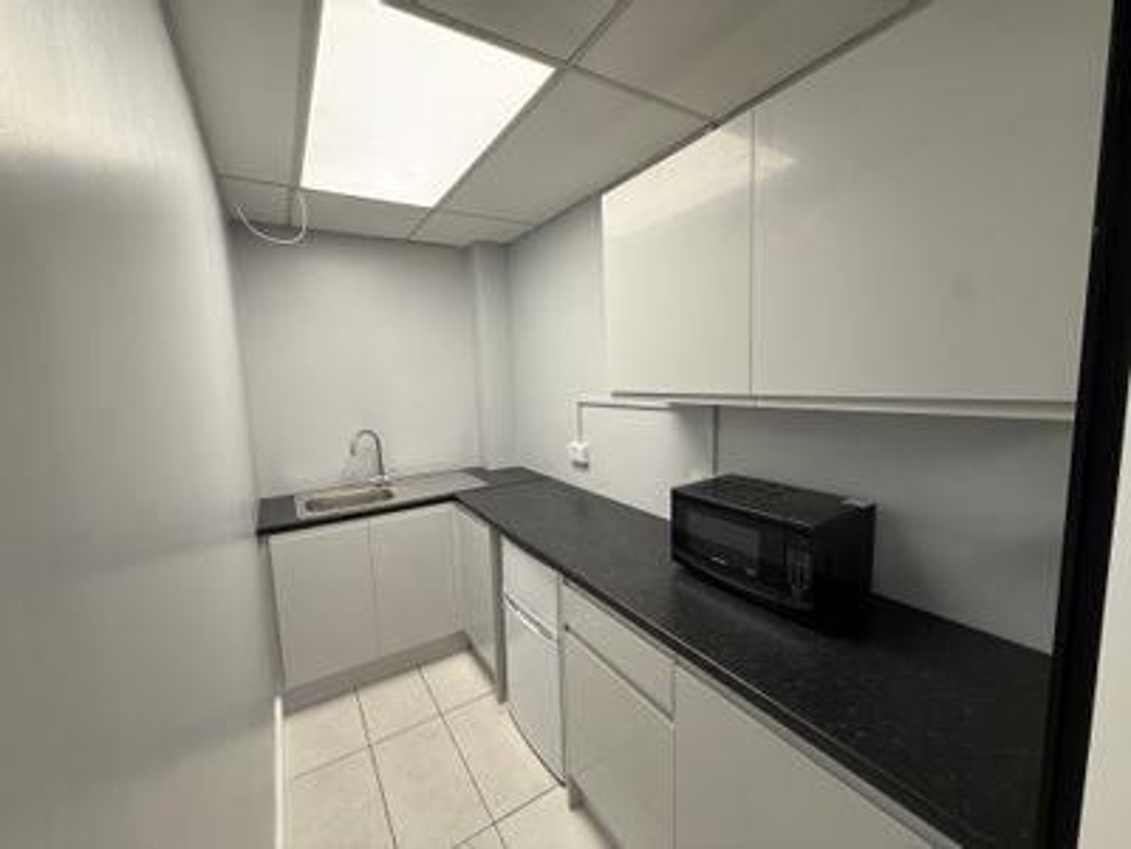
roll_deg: +1.4
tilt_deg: -6.5
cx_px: 566
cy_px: 424
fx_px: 457
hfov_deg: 102.1
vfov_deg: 85.7
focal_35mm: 14
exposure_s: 1/100
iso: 100
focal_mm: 2.22
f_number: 2.2
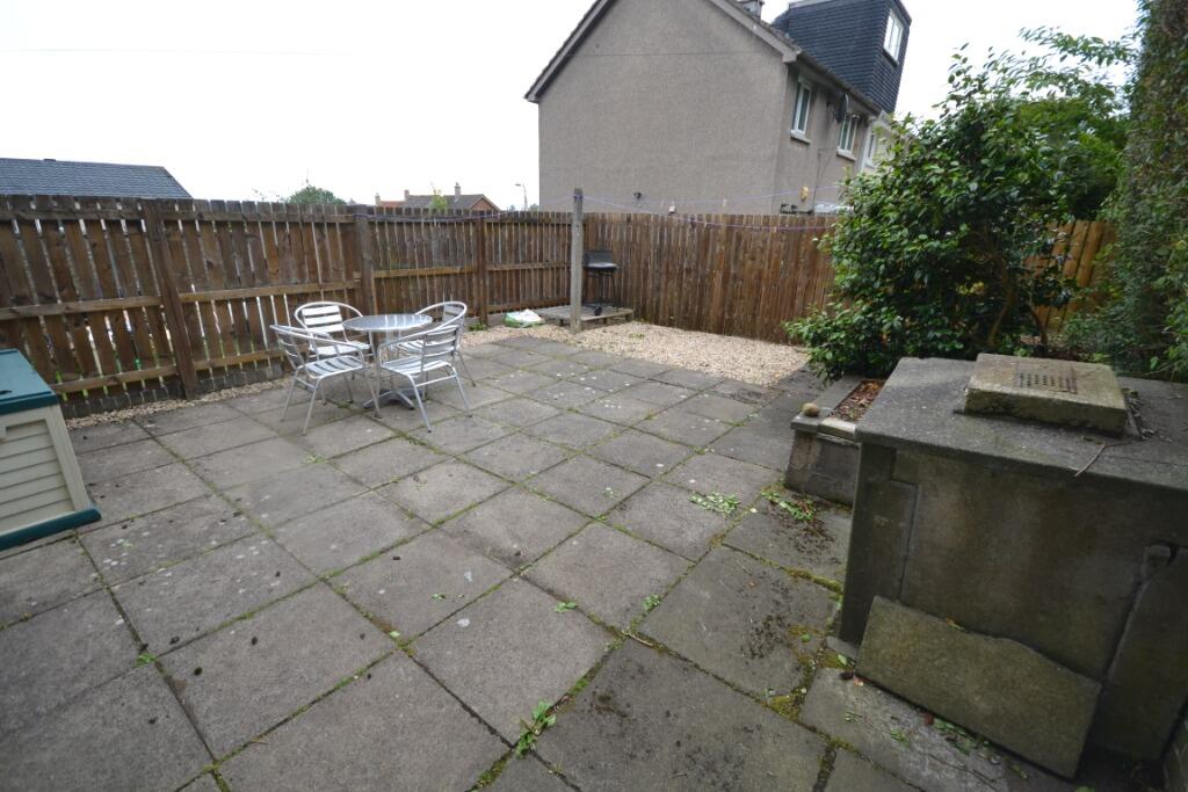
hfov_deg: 100.4
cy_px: 396
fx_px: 495
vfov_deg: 77.3
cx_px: 594
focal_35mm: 15
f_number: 5.6
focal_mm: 10
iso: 100
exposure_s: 1/125
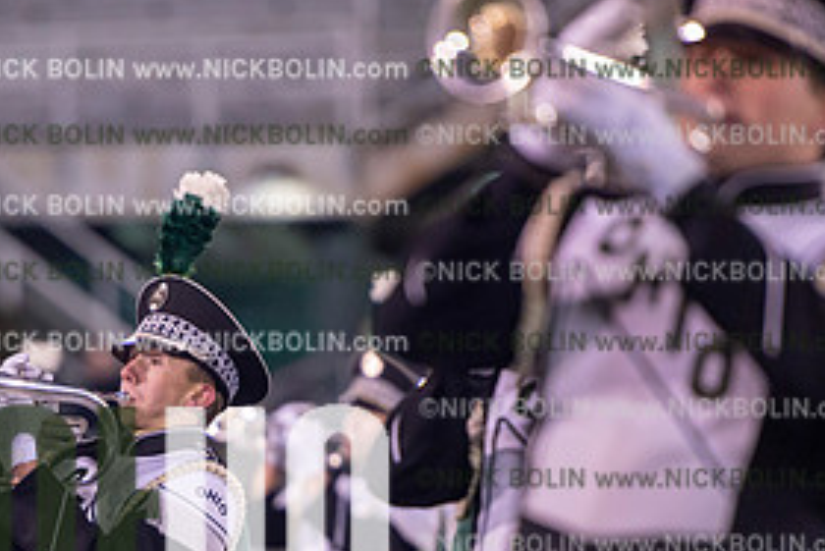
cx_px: 180
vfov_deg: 3.3
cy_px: 547
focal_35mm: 415
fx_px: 9515
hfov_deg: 5.0
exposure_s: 1/1250
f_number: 2.8
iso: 2500
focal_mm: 200
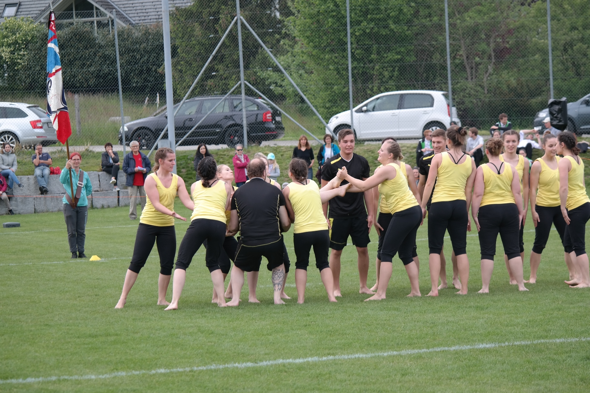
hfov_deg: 16.3
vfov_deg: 10.9
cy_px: 196
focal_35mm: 126
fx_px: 2064
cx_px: 295
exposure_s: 1/250
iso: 200
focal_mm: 82
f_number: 4.5
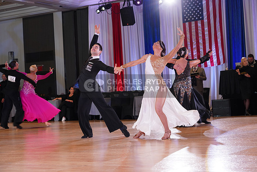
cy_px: 86
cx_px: 128
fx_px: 500
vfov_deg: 19.5
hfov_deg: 28.8
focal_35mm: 70
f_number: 5.6
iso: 1600
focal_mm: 70
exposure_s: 1/160
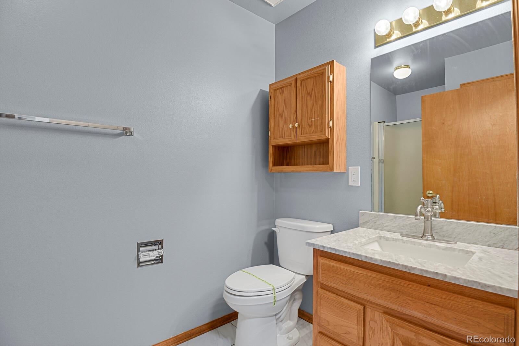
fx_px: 245
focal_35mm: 17
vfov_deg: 70.4
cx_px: 260
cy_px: 173
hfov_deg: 93.3
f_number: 6.3
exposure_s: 3
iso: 250
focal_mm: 17
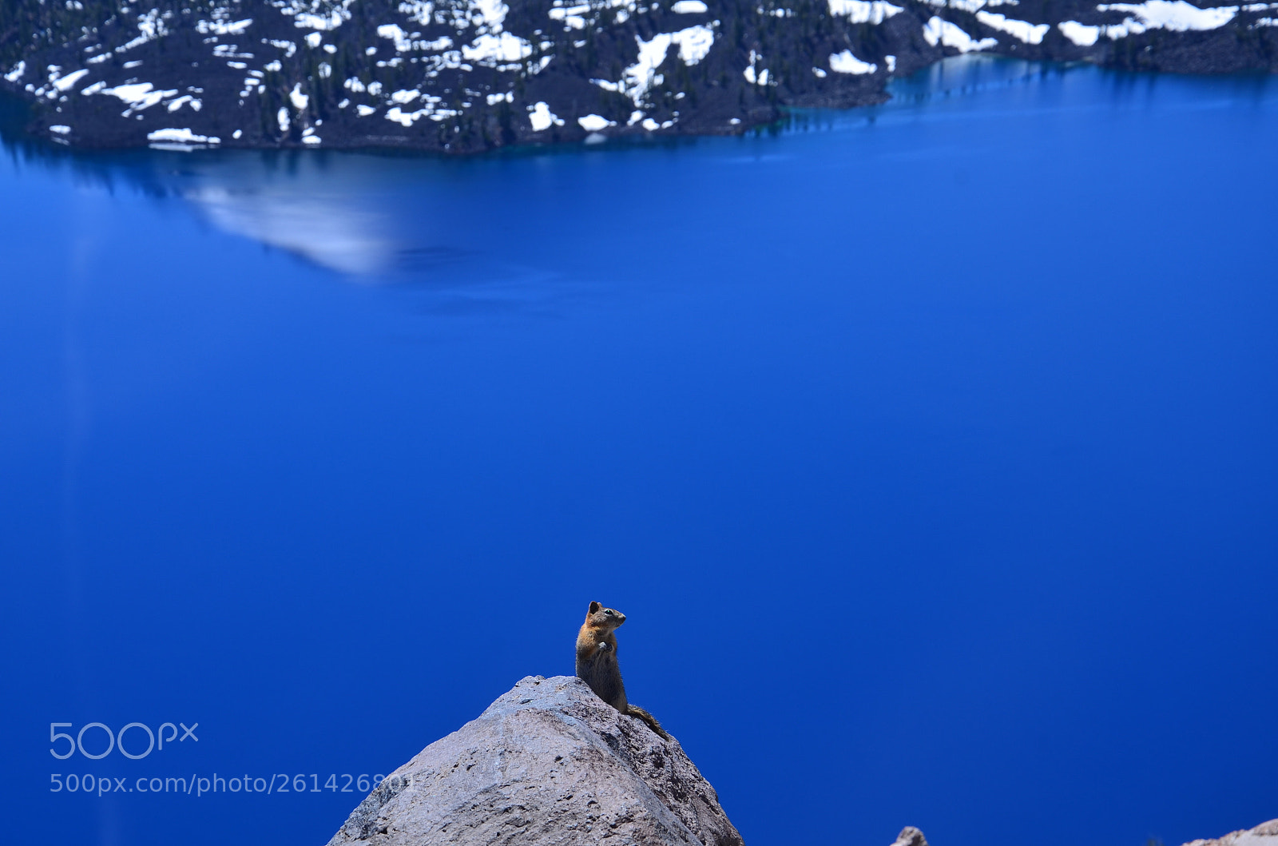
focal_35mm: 99
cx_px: 639
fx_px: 3506
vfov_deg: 13.8
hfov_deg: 20.7
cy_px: 423
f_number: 8
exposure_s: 1/250
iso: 125
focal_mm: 66
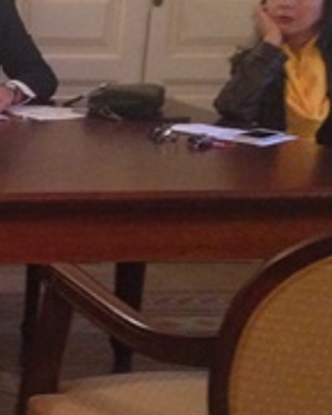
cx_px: -305
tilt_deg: -14.3
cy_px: 209
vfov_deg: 16.9
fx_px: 1399
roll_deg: -1.5
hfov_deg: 12.2
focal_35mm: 114
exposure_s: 1/15
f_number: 2.4
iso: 400
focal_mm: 4.12
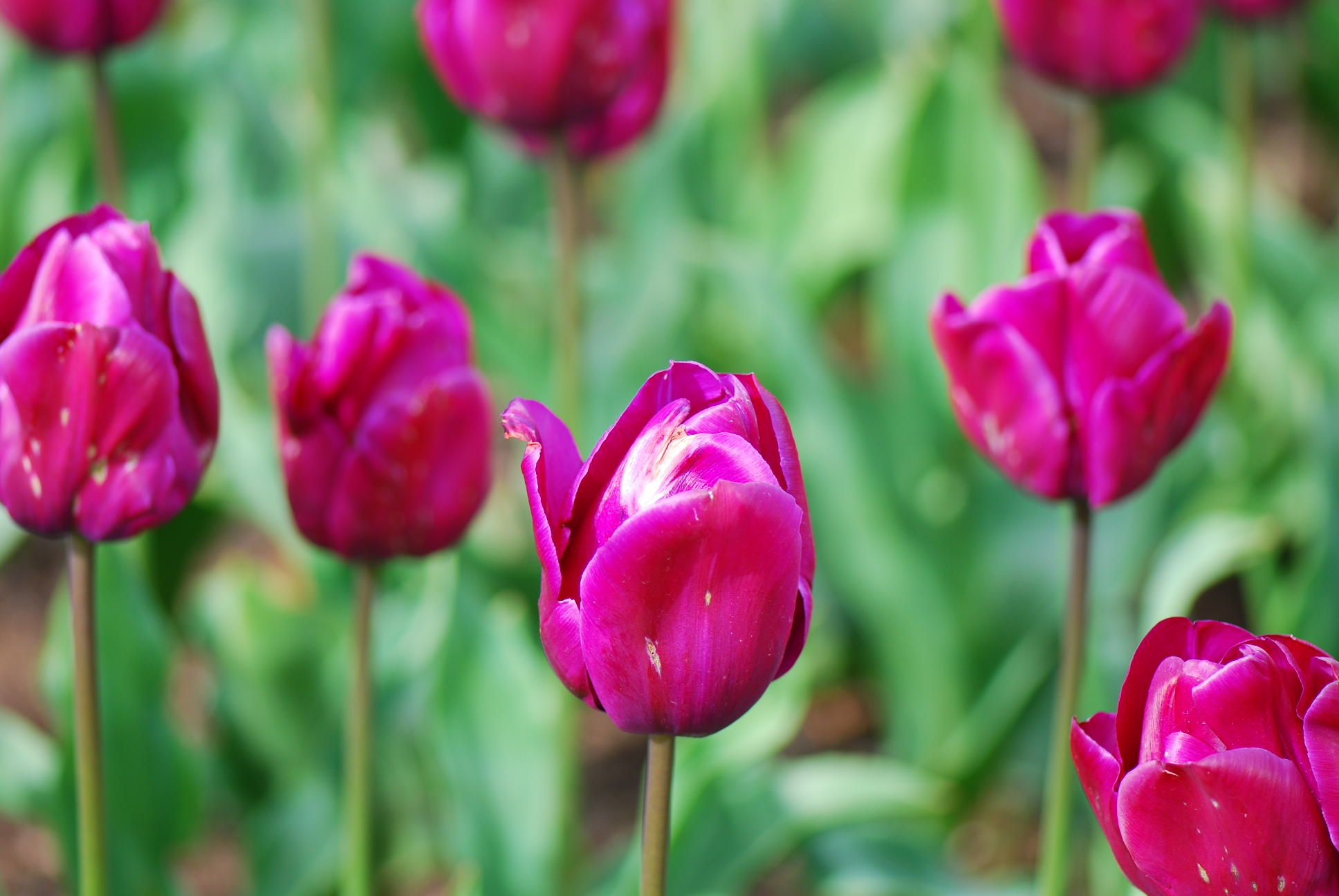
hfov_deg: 13.0
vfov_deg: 8.7
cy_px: 448
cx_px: 670
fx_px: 5865
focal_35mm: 158
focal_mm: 105
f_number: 3
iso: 125
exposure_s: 1/400
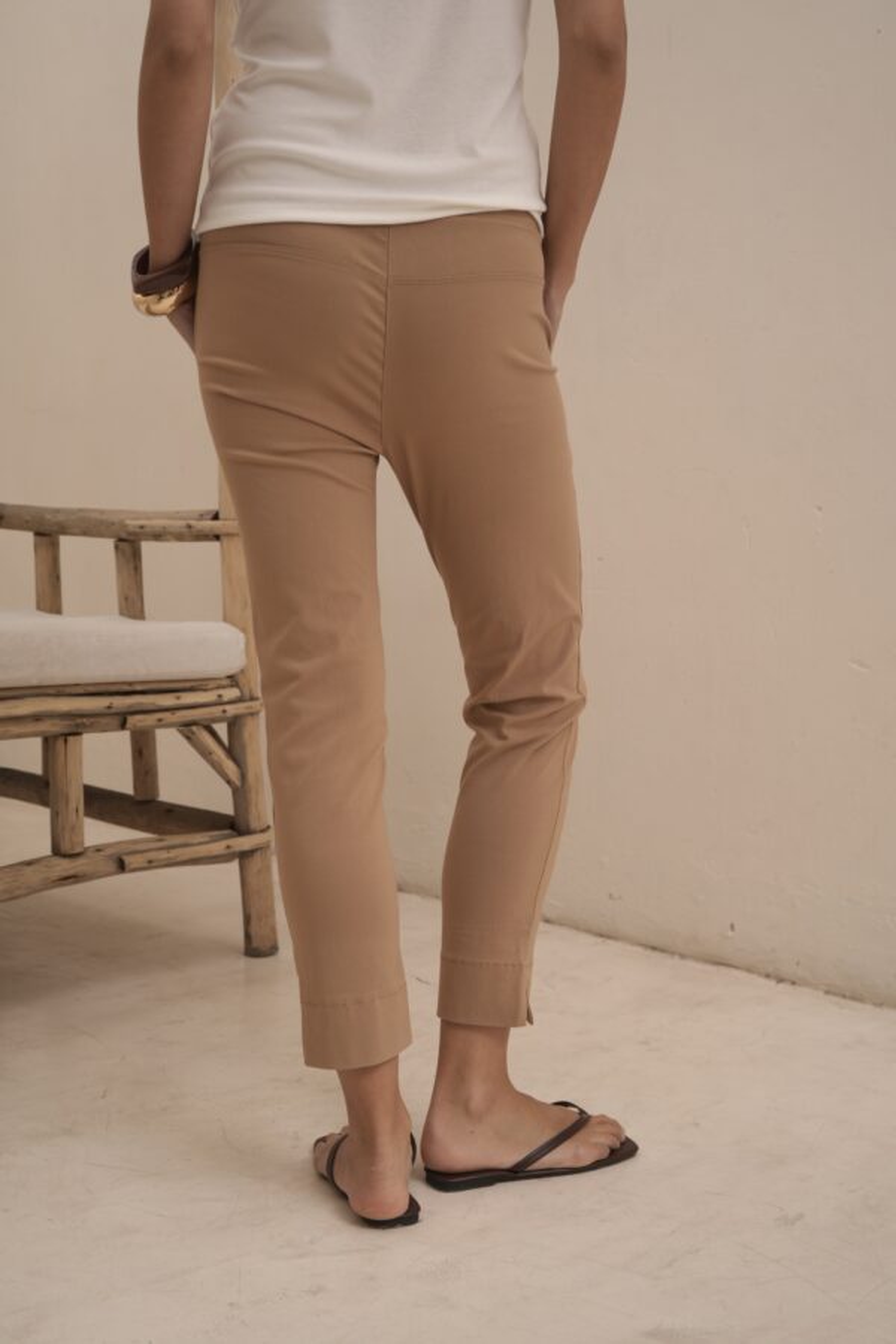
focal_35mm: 50
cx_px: 448
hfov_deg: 27.0
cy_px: 672
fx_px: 1867
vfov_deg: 39.6
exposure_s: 1/125
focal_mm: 50
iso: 125
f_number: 5.6
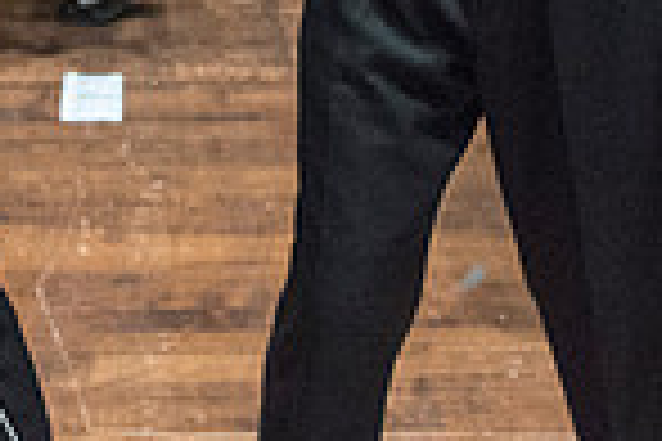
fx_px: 1747
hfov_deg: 21.4
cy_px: -362
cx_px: 239
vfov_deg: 13.0
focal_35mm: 95
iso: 4000
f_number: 2.8
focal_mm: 24
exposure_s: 1/400
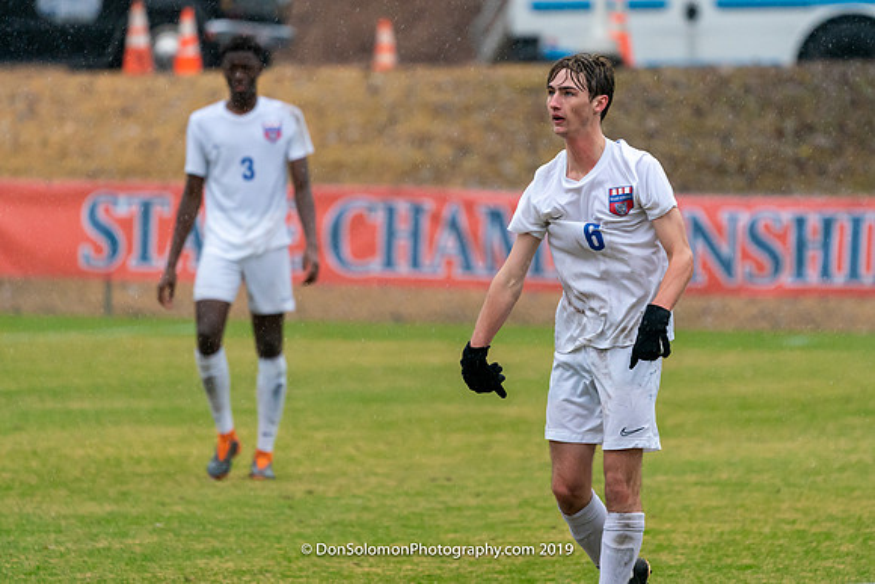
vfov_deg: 3.2
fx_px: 10591
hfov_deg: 4.7
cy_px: 247
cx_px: 508
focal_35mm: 436
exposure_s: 1/1000
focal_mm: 345
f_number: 5.6
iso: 3200
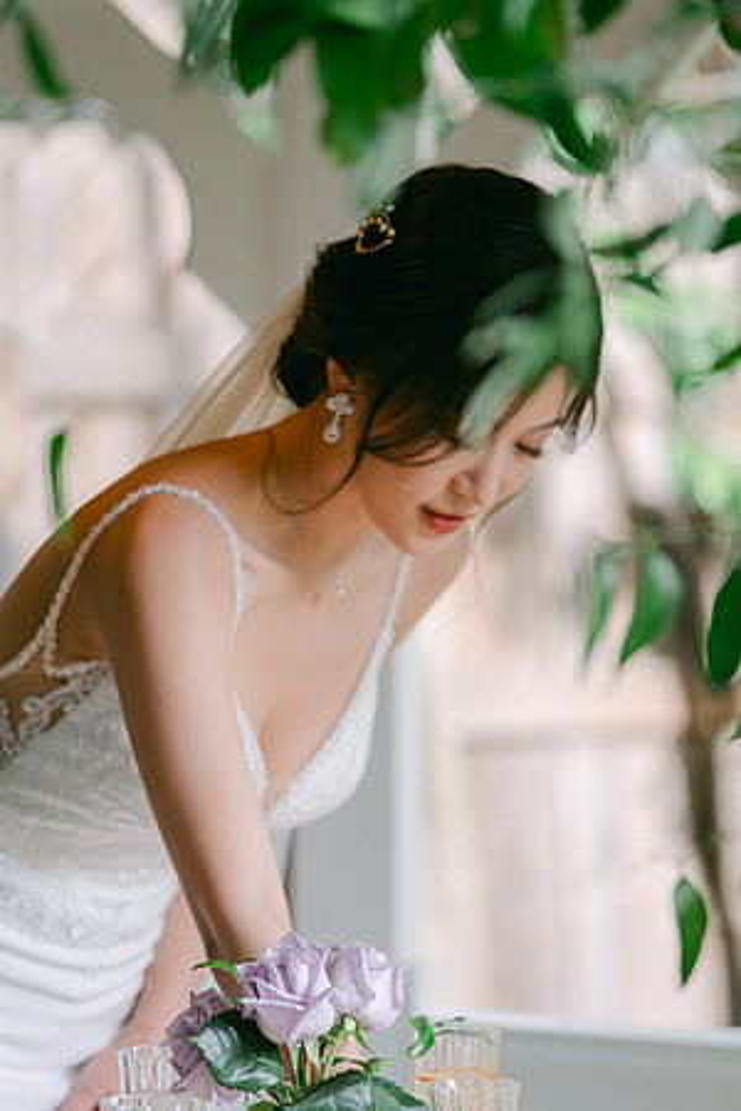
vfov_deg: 11.1
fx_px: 5742
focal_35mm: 186
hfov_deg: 7.4
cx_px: 370
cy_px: 556
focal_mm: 124.3
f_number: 2.8
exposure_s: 1/125
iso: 640
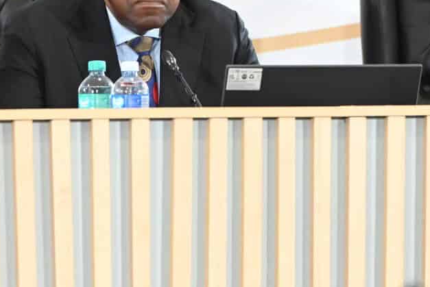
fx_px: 3598
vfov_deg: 4.6
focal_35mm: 301
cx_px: 122
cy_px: -11
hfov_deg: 6.8
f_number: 3.5
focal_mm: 105
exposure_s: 1/500
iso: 6400
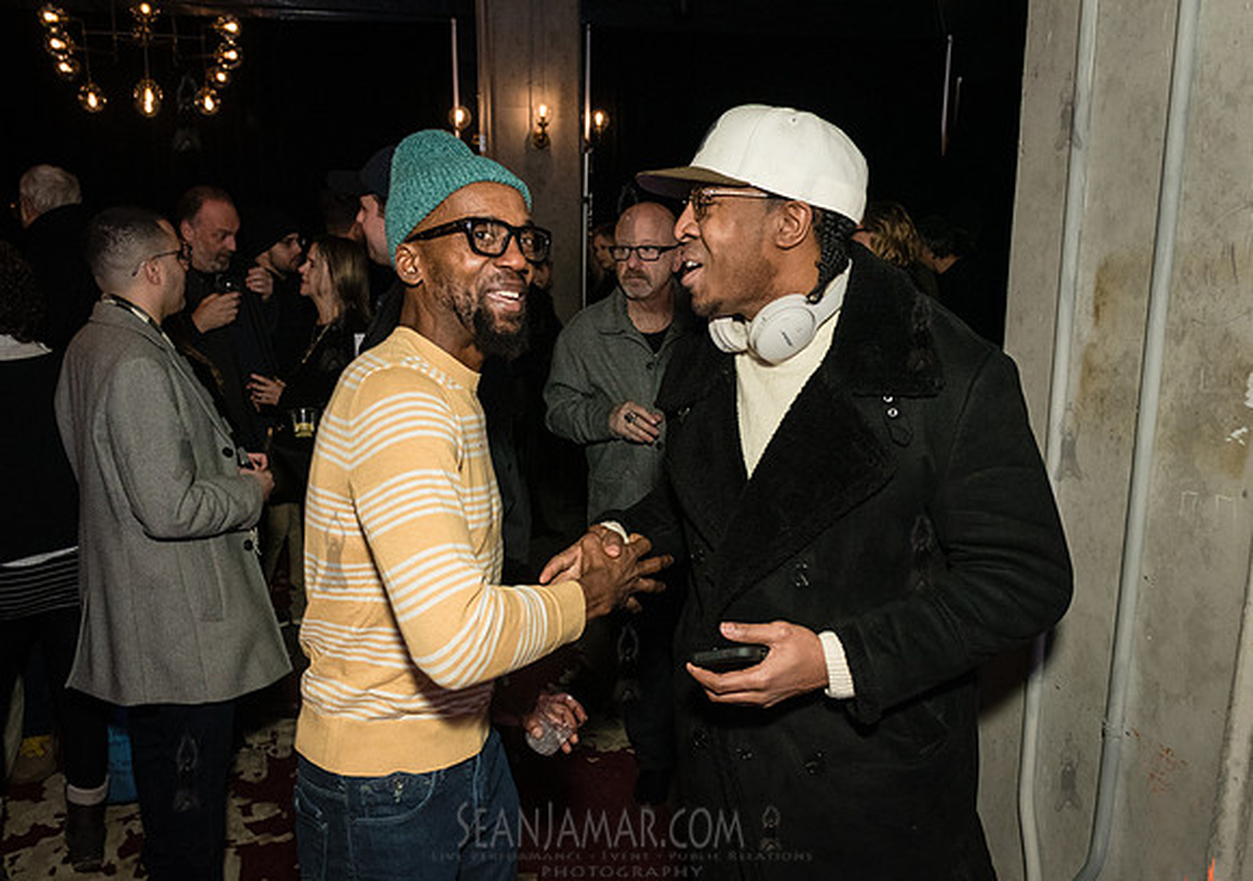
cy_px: 481
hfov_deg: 58.3
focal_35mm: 32
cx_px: 627
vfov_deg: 42.8
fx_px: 1124
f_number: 4.5
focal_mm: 26
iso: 4000
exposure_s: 1/160
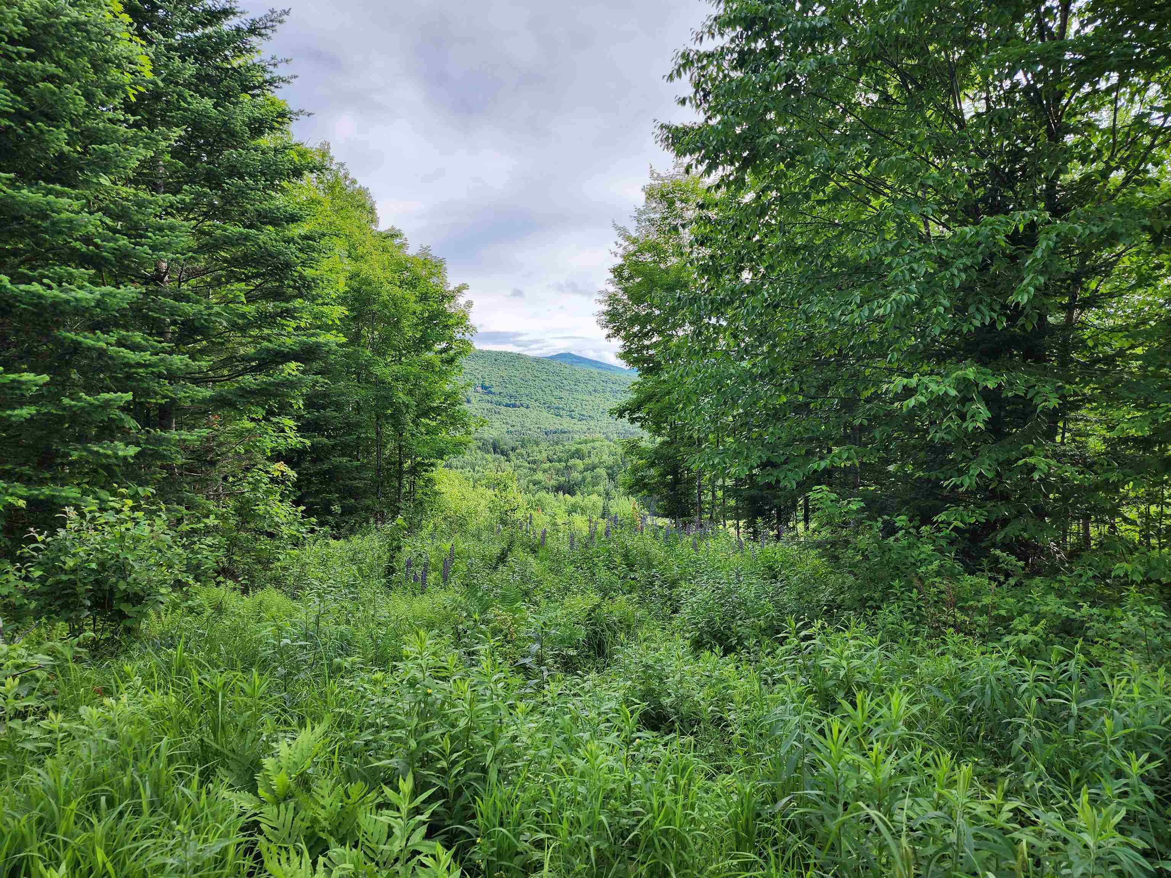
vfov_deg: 58.9
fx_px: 778
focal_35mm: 23
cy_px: 439
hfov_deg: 73.9
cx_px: 586
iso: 12
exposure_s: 1/263
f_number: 1.8
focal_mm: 6.4
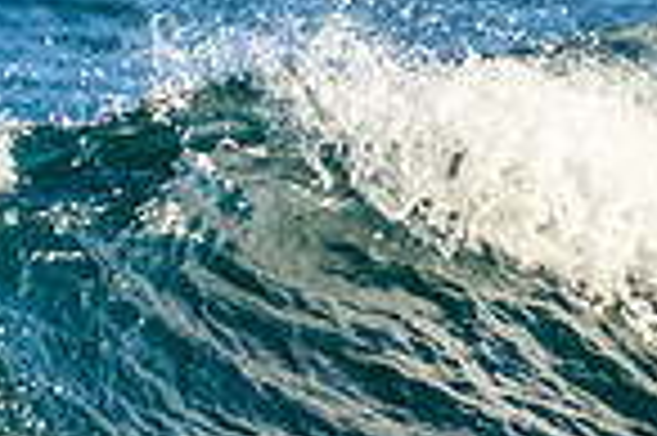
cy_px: 416
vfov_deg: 0.4
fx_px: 58024
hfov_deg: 0.6
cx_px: -603
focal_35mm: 3183
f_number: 11
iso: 2200
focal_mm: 800
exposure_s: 1/2000
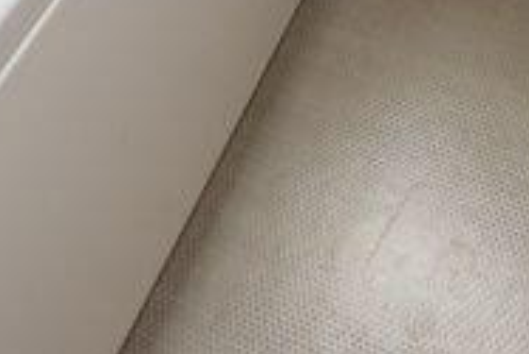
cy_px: -610
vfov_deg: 11.8
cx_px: 337
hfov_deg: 24.7
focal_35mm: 82
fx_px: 1206
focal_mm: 10
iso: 800
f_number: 5
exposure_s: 1/100
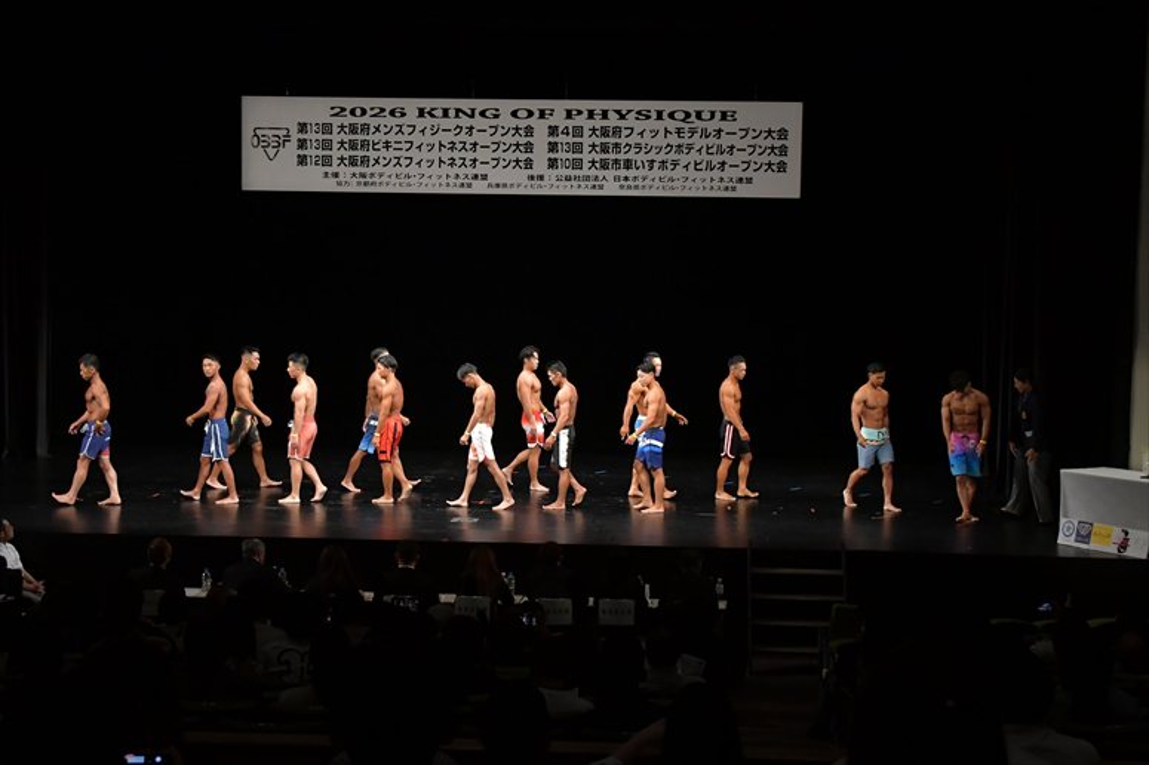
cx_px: 574
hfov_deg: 30.5
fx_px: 2105
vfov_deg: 20.6
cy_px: 382
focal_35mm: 66
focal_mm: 44
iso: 3200
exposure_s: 1/400
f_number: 5.6
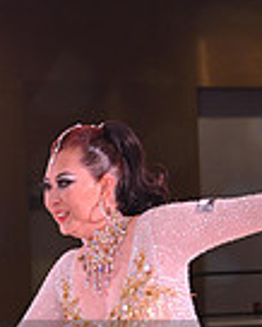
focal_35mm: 232
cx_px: -121
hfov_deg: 6.6
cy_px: 402
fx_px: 2246
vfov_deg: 8.2
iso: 1000
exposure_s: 1/200
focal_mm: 58
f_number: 5.6
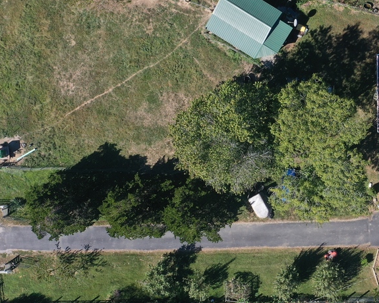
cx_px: 384
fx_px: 830
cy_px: 90
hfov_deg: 24.5
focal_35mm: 74
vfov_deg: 20.6
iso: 100
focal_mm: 10.26
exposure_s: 1/320
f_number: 5.6
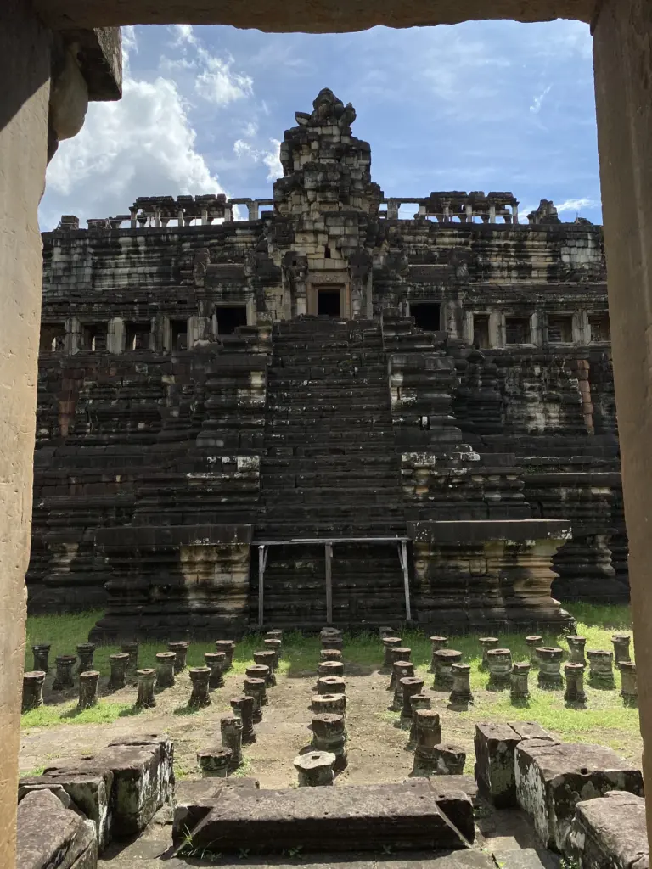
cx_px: 326
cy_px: 434
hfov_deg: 53.1
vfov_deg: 67.3
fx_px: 653
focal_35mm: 26
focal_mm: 4.25
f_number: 1.8
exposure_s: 1/3984
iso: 32
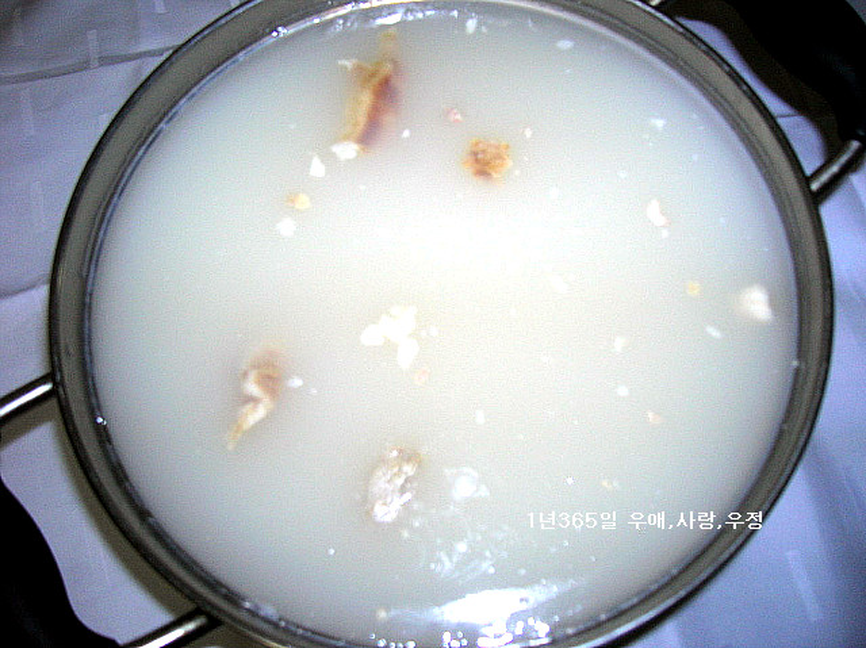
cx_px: 433
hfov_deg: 54.0
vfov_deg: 41.7
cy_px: 324
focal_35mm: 34
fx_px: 850
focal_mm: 5.7
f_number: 2.9
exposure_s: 1/60.1
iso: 50
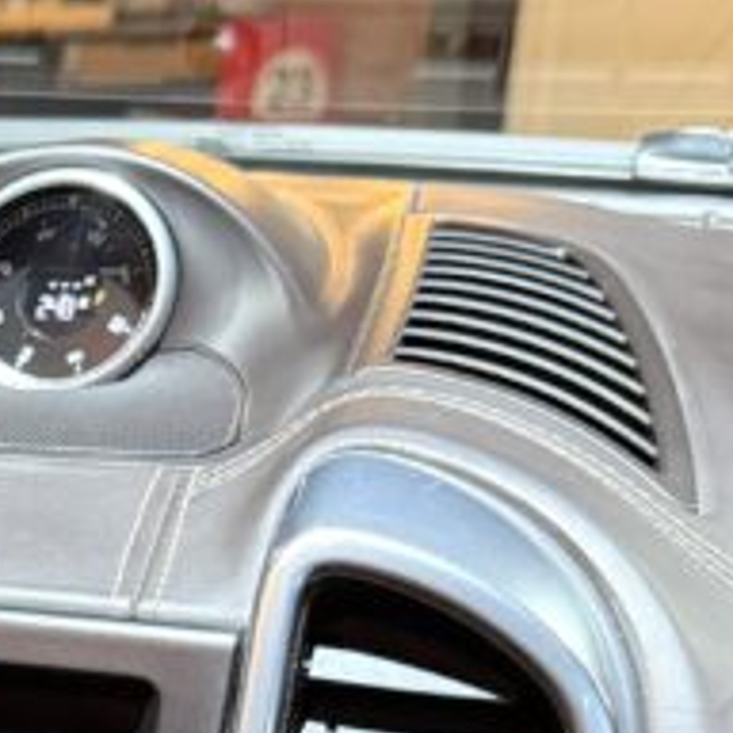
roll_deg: -0.3
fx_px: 2707
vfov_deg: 14.8
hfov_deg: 13.9
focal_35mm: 113
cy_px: 912
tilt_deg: -20.6
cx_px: -542
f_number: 1.78
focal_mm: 6.76
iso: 640
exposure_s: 1/33
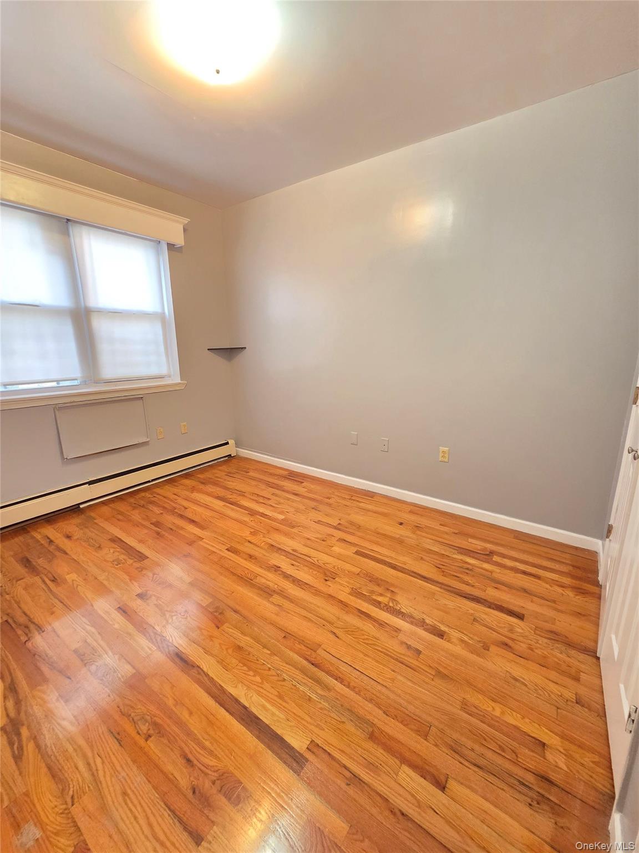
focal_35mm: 13
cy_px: 426
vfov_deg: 106.2
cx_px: 320
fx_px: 320
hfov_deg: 89.9
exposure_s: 1/60
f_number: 2.2
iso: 500
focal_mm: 2.2
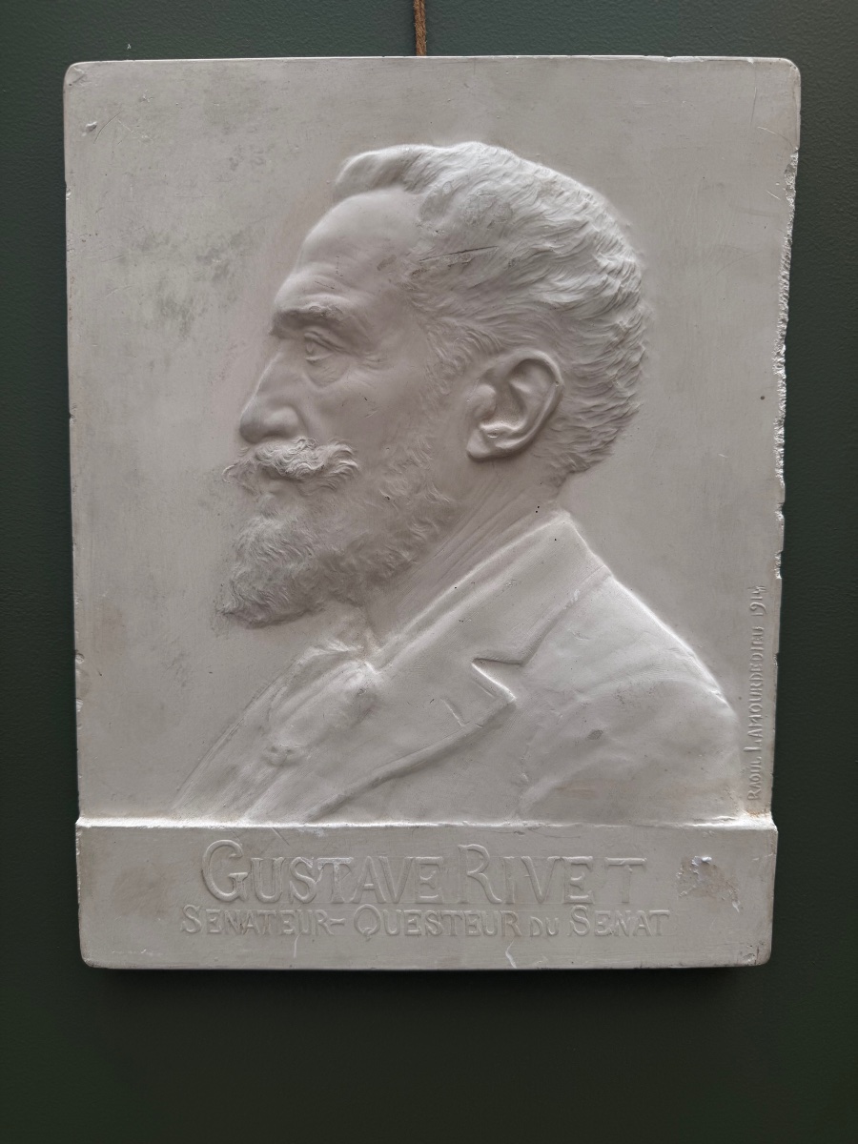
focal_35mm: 24
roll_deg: +0.5
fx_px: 793
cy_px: 572
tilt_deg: -2.9
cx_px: 429
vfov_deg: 71.6
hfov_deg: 56.8
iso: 64
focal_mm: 6.76
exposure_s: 1/100
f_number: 1.78
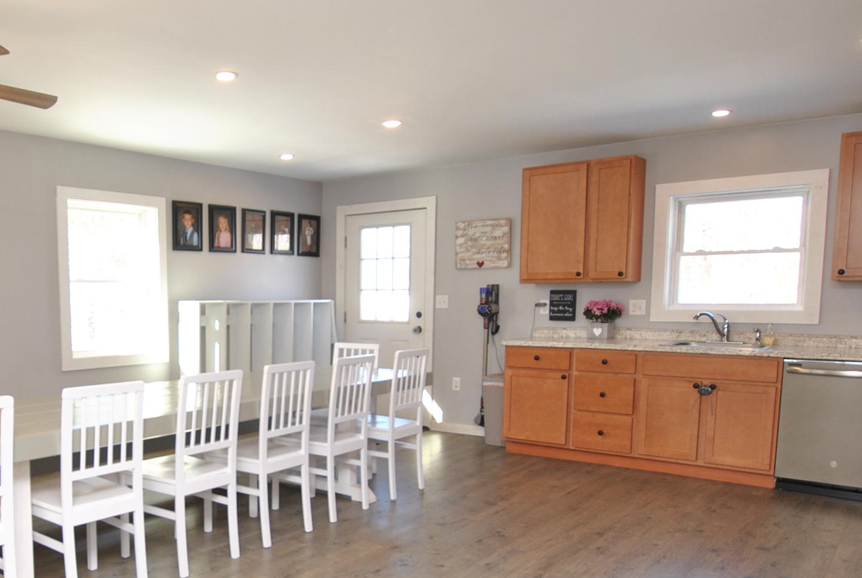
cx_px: 230
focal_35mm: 30
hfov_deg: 59.0
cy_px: 408
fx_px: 720
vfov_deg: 42.9
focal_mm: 10
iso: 200
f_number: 4
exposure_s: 1/60
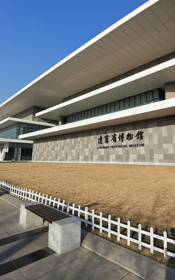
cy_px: 127
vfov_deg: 79.5
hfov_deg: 53.8
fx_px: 168
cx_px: 119
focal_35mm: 22
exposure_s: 1/1250
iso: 50
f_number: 2.2
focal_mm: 2.26
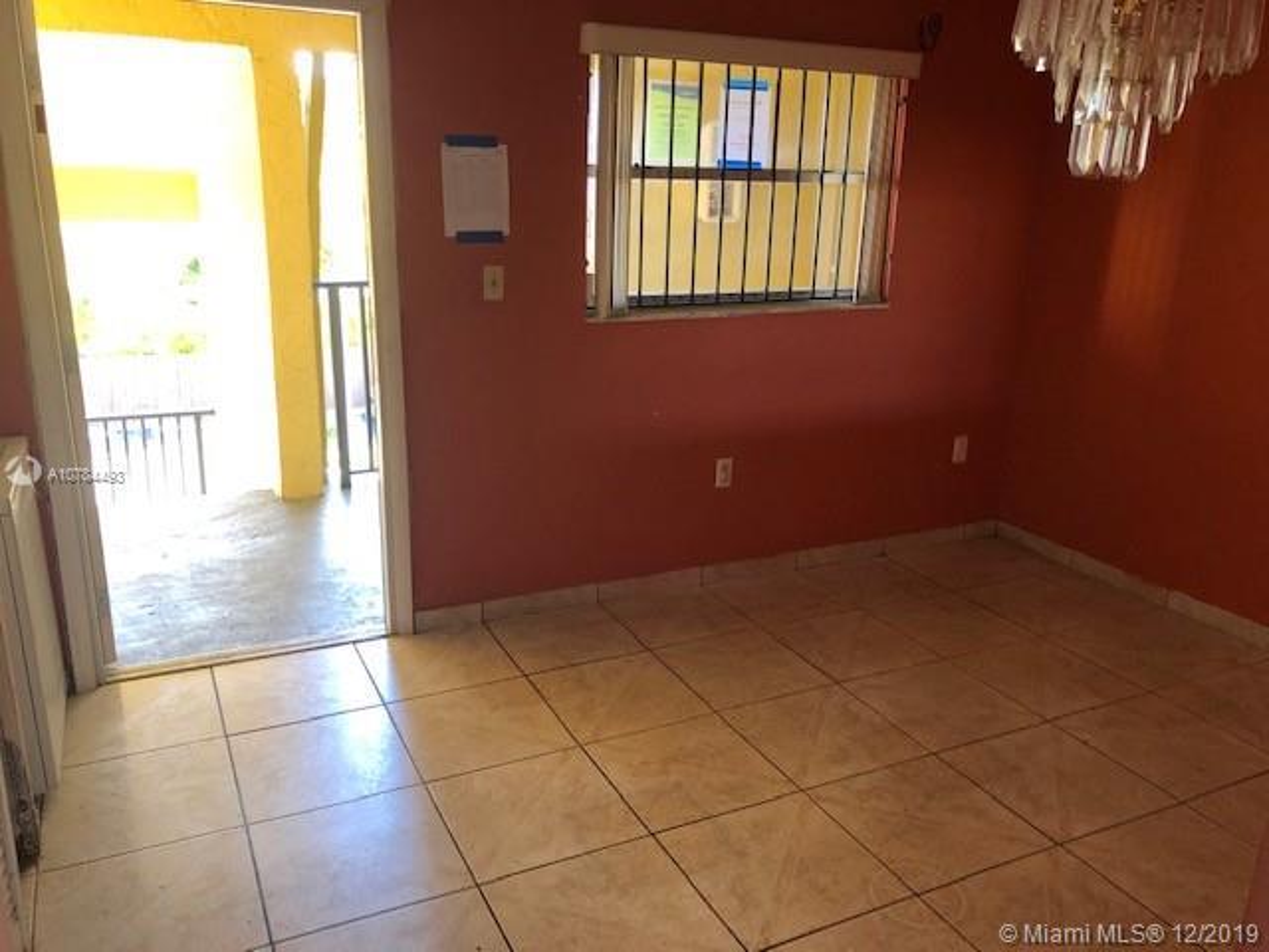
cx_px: 634
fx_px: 1026
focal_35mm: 28
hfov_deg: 63.4
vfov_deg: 49.7
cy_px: 476
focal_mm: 3.99
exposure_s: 1/24
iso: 40
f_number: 1.8
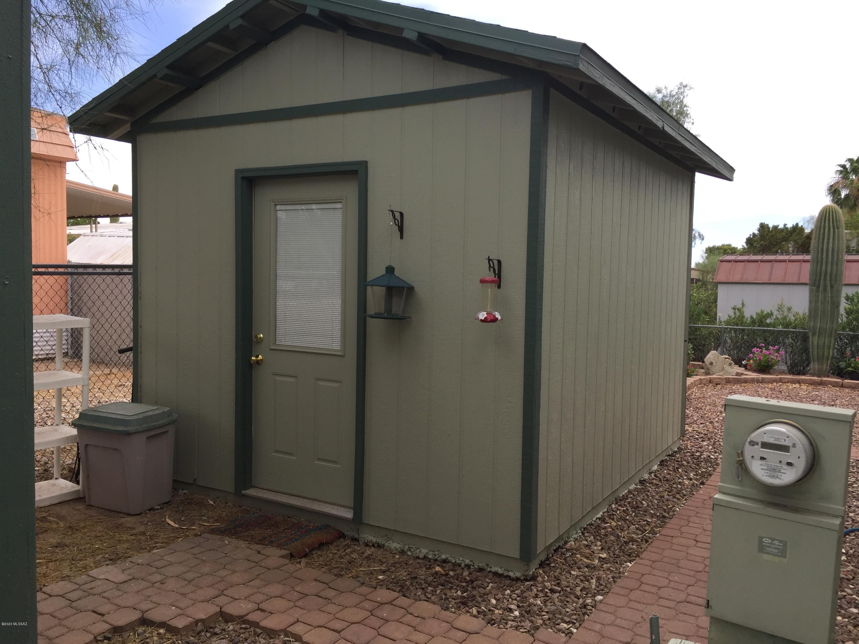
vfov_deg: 48.2
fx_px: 720
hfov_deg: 61.7
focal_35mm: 29
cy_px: 322
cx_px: 430
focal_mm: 4.15
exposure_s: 1/842
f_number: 2.2
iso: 32
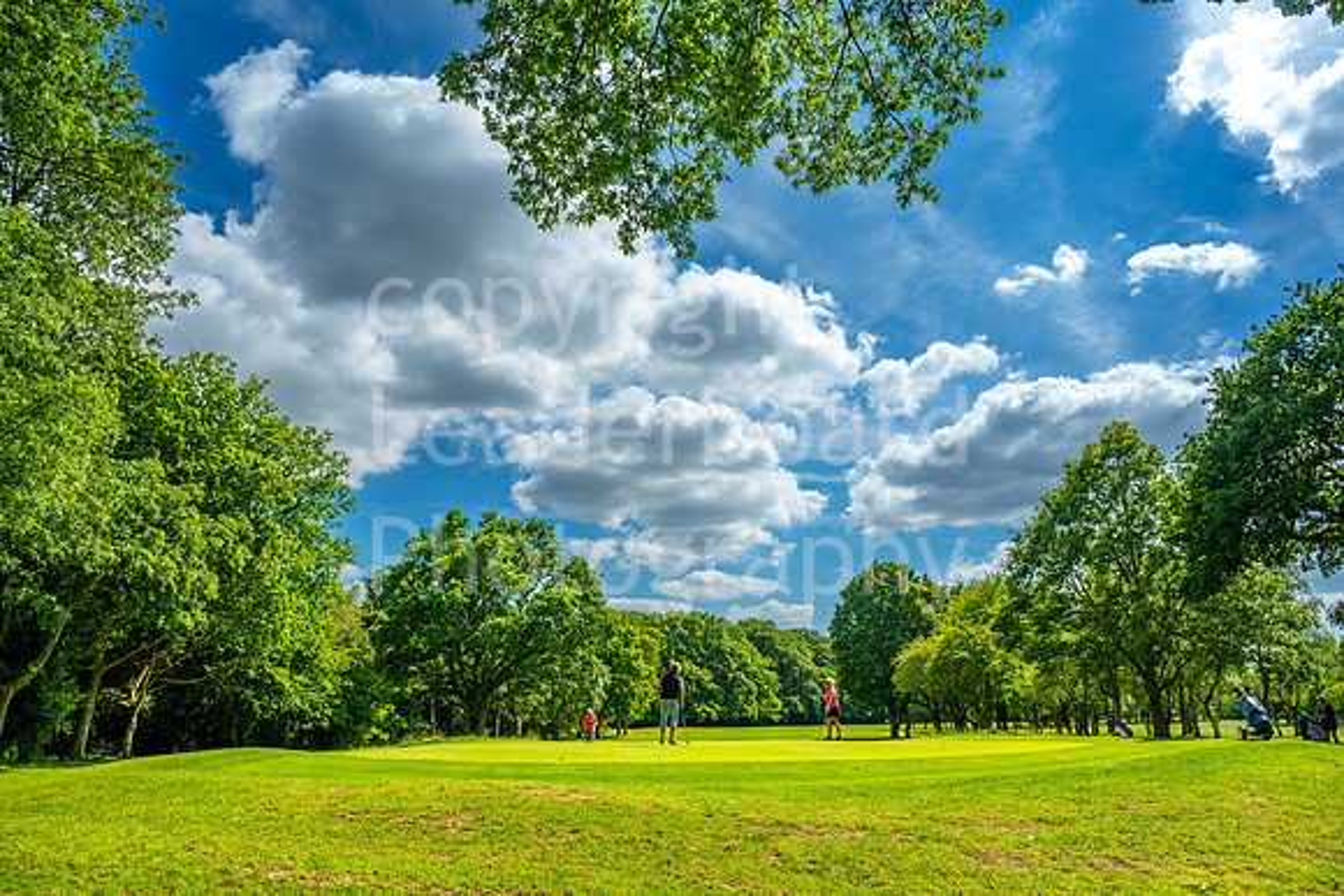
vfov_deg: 53.2
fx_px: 896
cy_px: 448
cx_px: 672
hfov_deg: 73.7
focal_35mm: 24
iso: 200
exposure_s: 1/2500
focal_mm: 24
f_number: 5
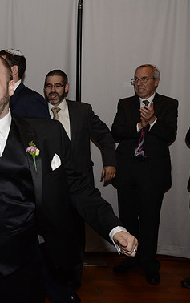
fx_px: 445
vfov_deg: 37.6
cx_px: -41
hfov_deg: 22.2
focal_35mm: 54
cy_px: 150
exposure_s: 1/160
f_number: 4.5
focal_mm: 23
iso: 800
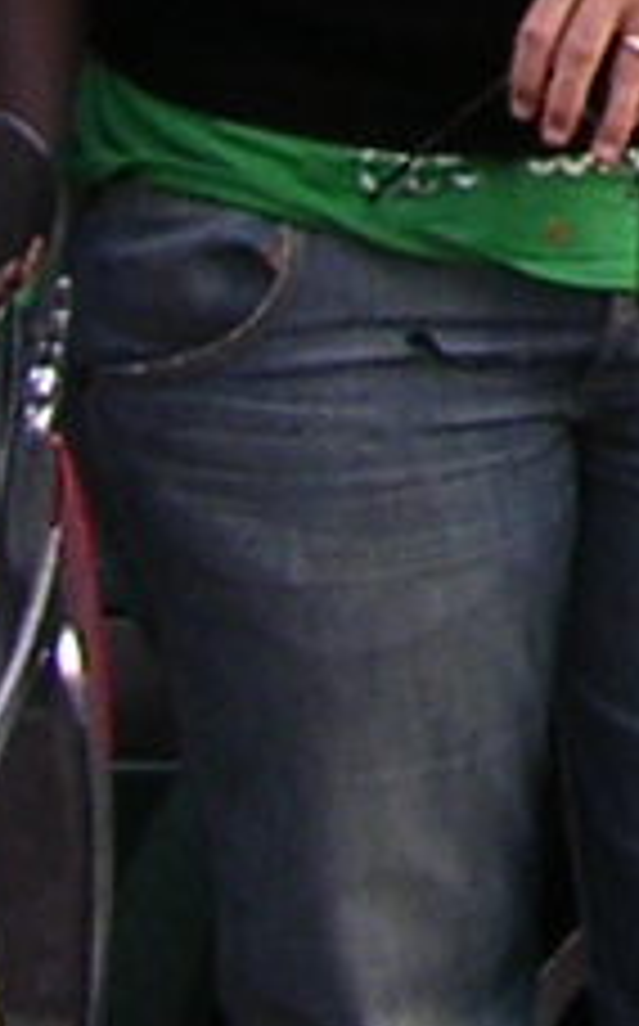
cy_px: -1242
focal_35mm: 283
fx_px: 7905
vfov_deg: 7.1
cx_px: 2169
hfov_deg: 4.4
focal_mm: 5.8
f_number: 2.8
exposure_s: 1/141
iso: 100
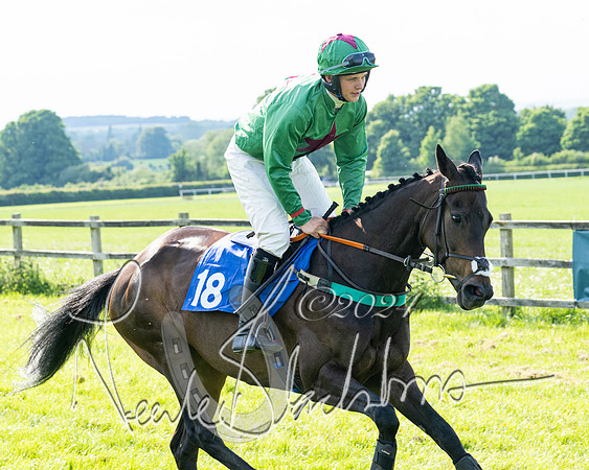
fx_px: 2232
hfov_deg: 15.0
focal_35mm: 128
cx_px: 375
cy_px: 216
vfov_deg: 12.0
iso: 400
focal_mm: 70
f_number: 5
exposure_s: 1/1250
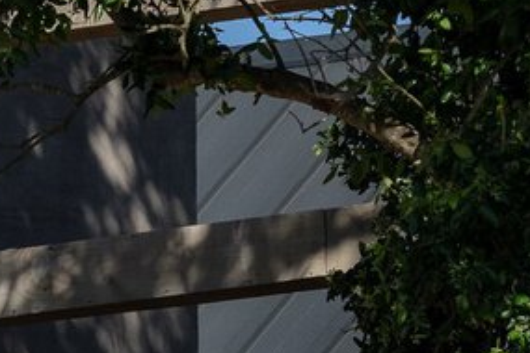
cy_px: 203
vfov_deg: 2.2
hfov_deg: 3.3
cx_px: -519
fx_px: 9201
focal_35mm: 625
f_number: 8
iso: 200
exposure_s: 1/250
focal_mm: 89
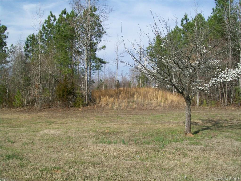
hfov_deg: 51.4
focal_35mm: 36
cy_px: 90
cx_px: 120
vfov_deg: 39.7
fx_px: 251
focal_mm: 6
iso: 64
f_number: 4.8
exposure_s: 1/400
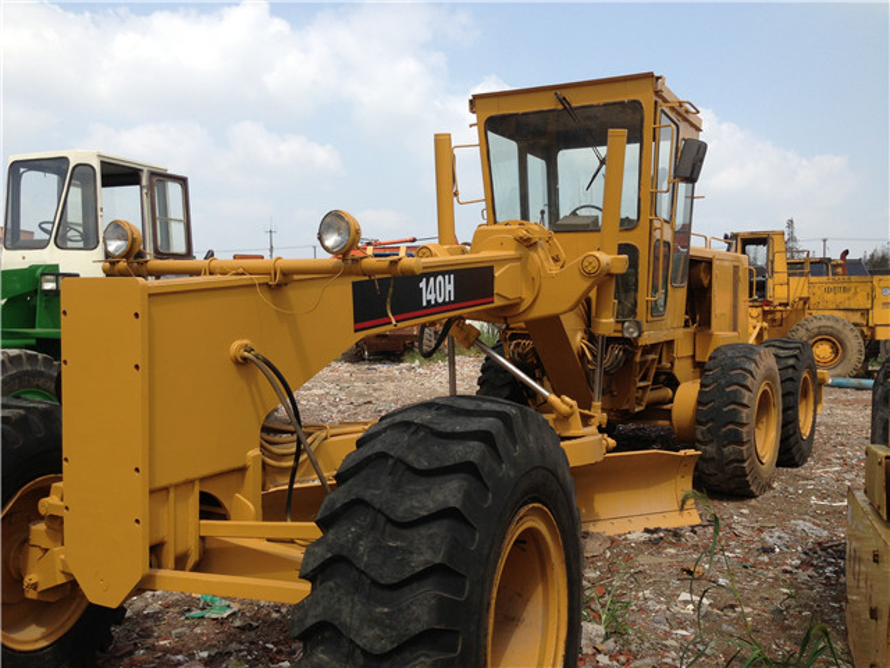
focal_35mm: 33
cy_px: 334
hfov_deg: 55.4
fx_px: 848
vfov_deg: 42.9
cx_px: 445
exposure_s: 1/1232
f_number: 2.4
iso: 50
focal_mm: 4.13
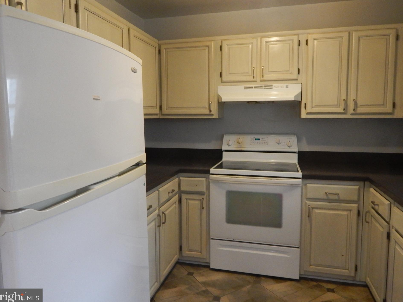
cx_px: 208
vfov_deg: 54.8
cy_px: 142
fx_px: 291
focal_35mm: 25
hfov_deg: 69.4
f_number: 3
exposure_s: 1/30
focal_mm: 4
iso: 400
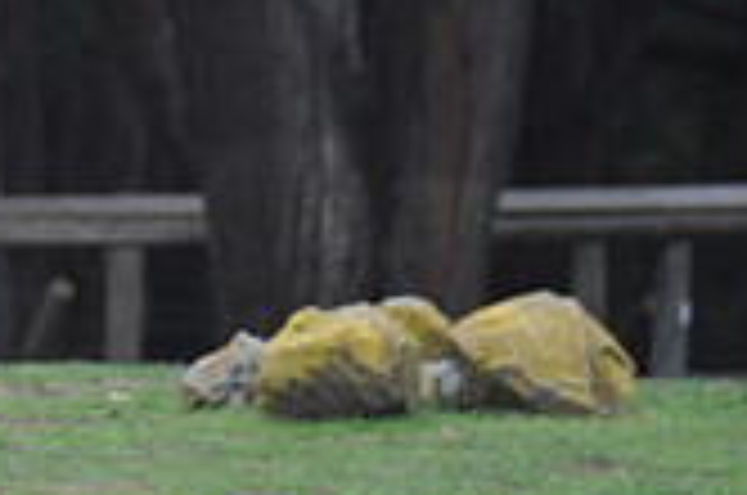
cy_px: 740
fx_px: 32577
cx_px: -126
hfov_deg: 1.3
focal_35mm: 1573
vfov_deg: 0.9
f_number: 5.6
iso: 320
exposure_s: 1/500
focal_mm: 300
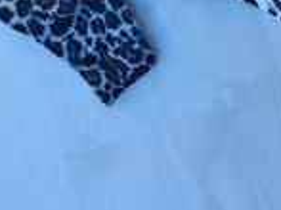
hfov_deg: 22.5
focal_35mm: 87
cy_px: -228
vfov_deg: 13.9
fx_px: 706
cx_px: 151
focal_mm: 5.23
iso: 50
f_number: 1.8
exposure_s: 1/113
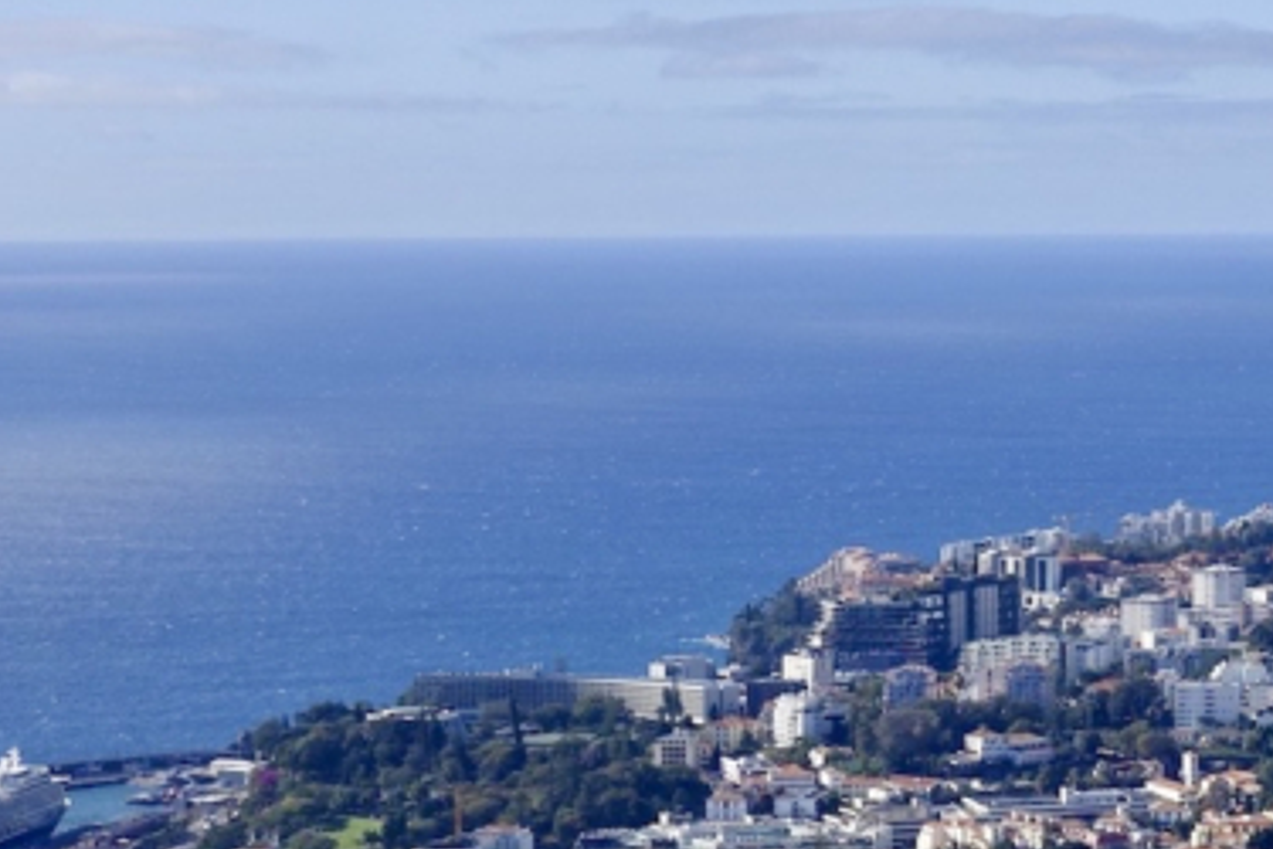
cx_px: 1164
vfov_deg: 8.5
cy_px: 494
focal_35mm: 162
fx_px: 5728
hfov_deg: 12.6
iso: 125
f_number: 5.6
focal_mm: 21.79
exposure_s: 1/640
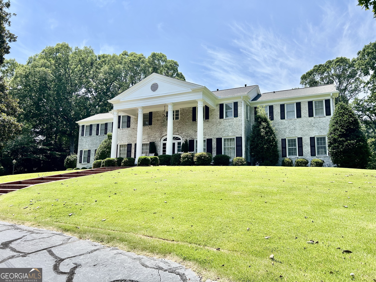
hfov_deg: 67.3
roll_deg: -0.5
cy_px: 141
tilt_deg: +9.7
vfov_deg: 53.1
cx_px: 188
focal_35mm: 26
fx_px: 282
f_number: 1.5
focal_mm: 5.7
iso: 50
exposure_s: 1/2994
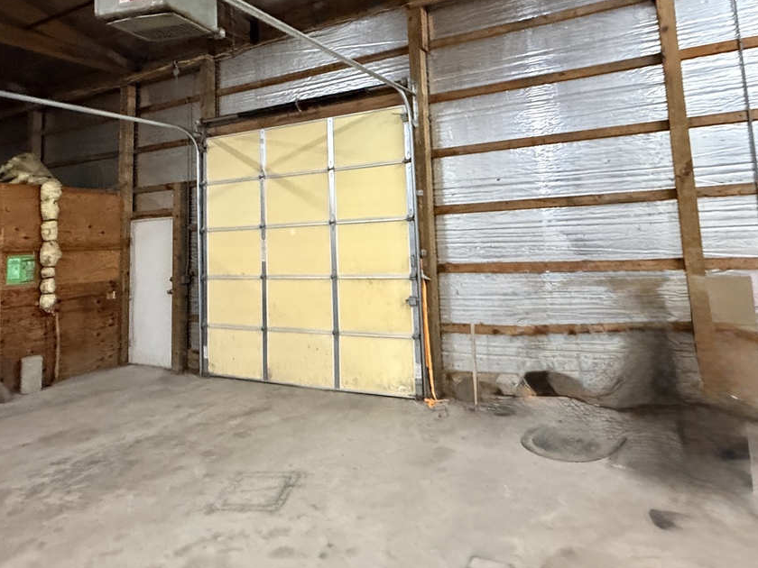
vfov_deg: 55.3
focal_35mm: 24
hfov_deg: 71.5
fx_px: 526
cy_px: 179
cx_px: 402
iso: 800
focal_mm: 2.22
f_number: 2.2
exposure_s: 1/60
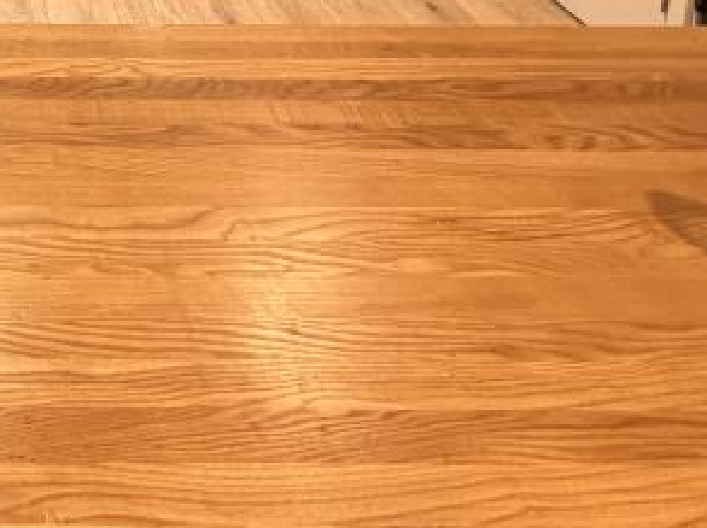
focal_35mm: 49
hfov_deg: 34.0
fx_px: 1000
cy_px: -316
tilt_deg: -11.2
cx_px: -65
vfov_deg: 22.6
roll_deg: +0.6
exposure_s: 1/50
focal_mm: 2.22
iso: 160
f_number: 2.2
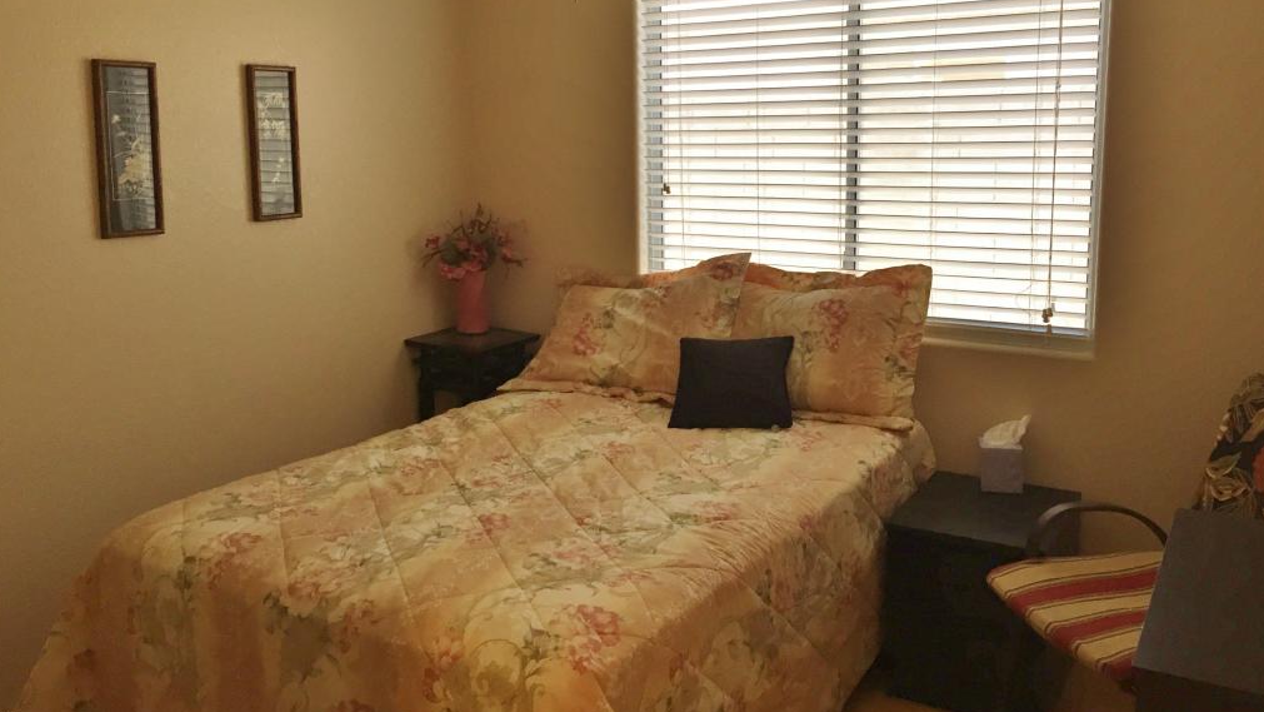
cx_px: 631
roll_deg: -0.3
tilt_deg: -9.1
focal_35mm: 32
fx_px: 1073
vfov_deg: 36.5
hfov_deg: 61.0
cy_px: 268
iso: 32
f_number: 2.2
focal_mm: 4.15
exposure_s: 1/30
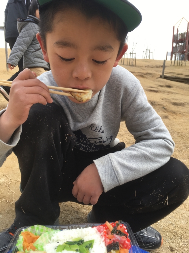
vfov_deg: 61.7
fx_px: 211
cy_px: 126
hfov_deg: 48.2
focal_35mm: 29
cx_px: 94
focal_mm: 4.15
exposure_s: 1/437
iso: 25
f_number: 2.2
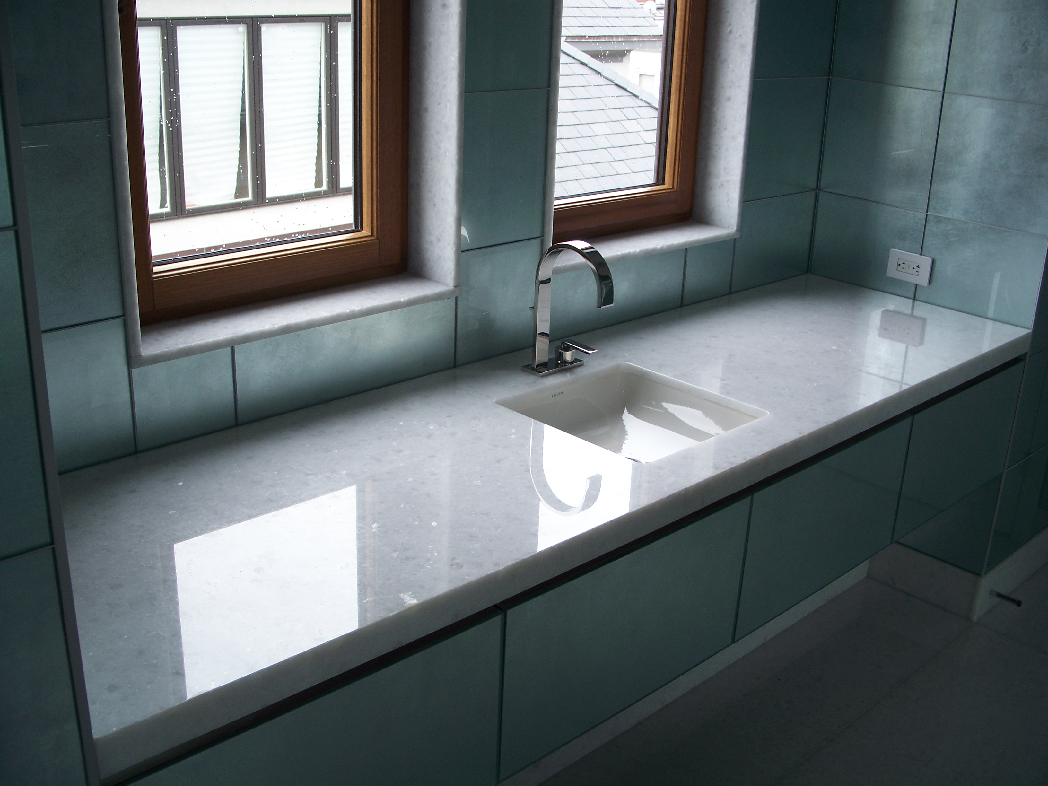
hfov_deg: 50.1
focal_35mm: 37
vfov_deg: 38.7
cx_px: 524
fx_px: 1120
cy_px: 393
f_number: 2.8
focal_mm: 7.8
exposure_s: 1/60
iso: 64
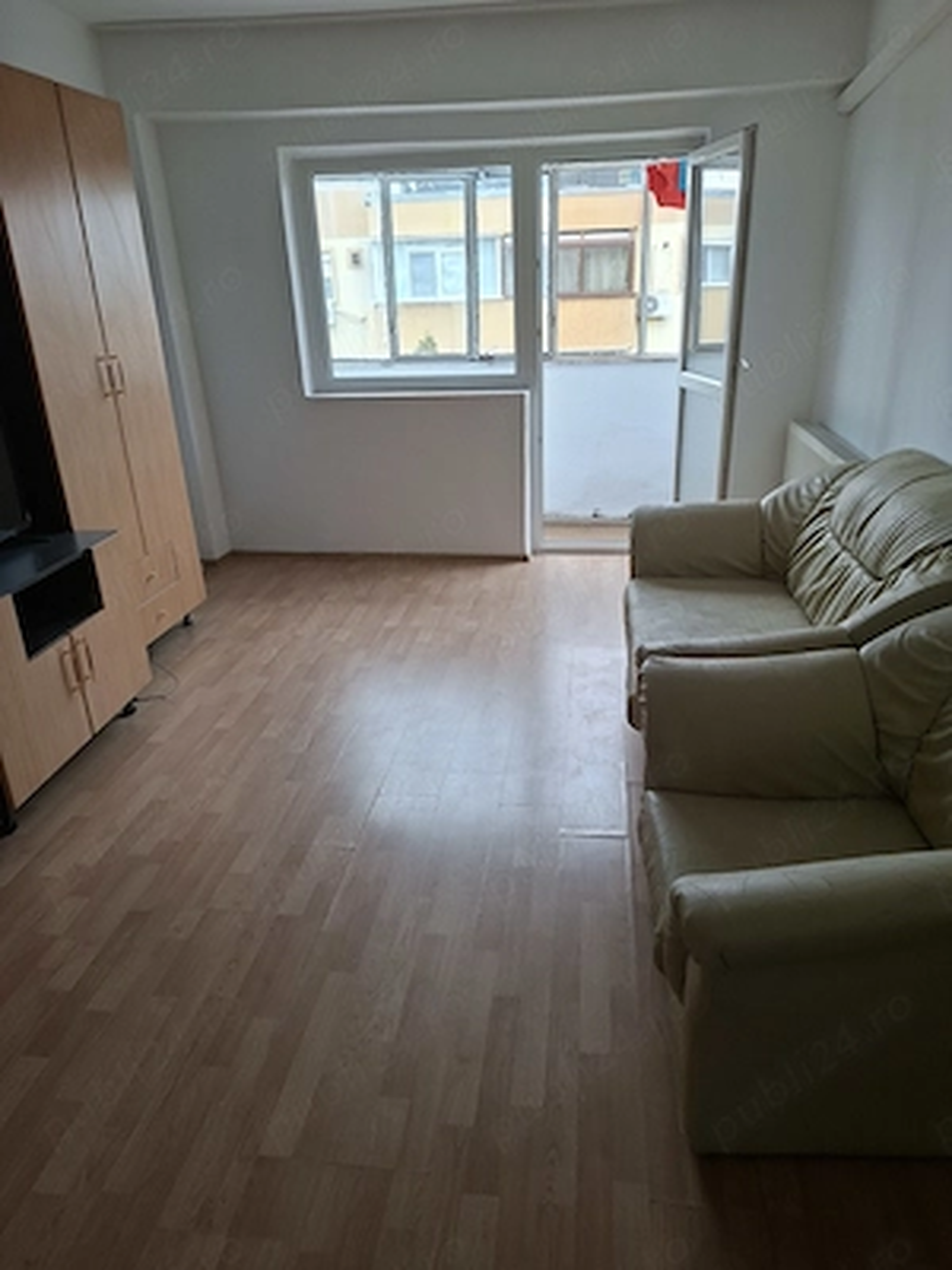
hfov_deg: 58.9
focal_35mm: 23
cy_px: 635
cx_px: 476
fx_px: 843
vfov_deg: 73.9
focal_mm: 5.54
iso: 100
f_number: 1.8
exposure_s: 1/120
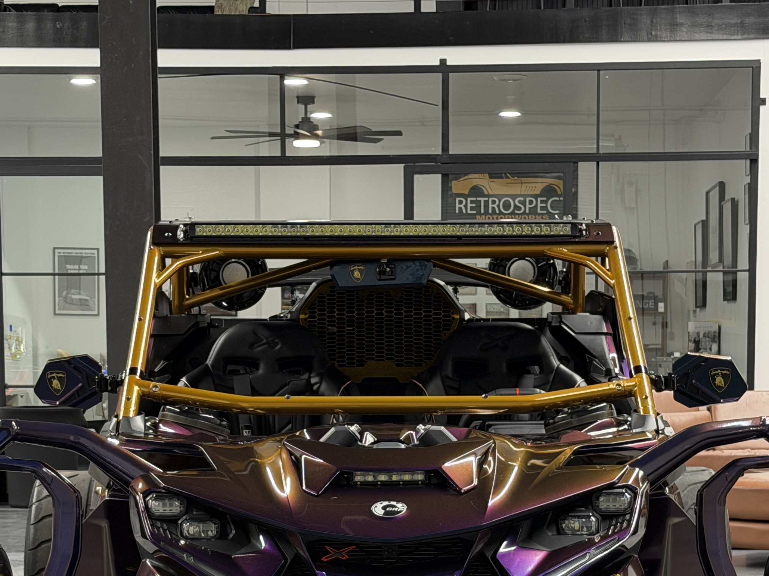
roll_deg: +0.6
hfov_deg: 20.9
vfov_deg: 15.5
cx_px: 366
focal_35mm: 94
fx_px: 2088
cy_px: 543
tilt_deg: -5.3
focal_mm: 6.76
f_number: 1.78
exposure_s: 1/73
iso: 100
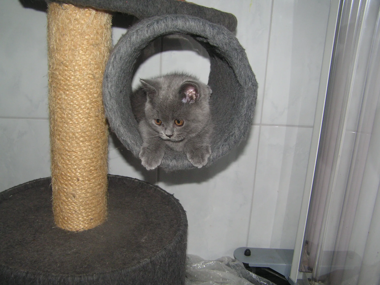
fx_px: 417
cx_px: 190
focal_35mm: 38
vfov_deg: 37.7
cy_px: 142
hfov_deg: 49.0
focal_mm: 6.3
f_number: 3.5
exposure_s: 1/320
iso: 100
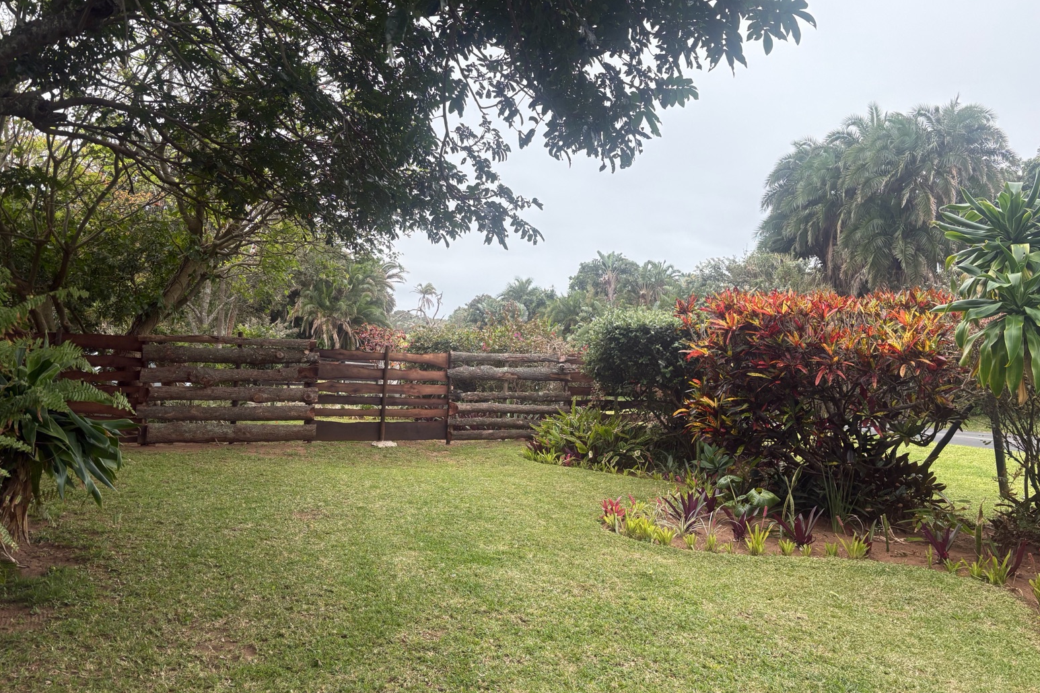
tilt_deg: +1.8
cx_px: 506
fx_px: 809
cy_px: 316
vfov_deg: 46.3
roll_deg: -0.3
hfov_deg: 65.5
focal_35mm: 28
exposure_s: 1/1263
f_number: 1.6
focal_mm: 5.96
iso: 64
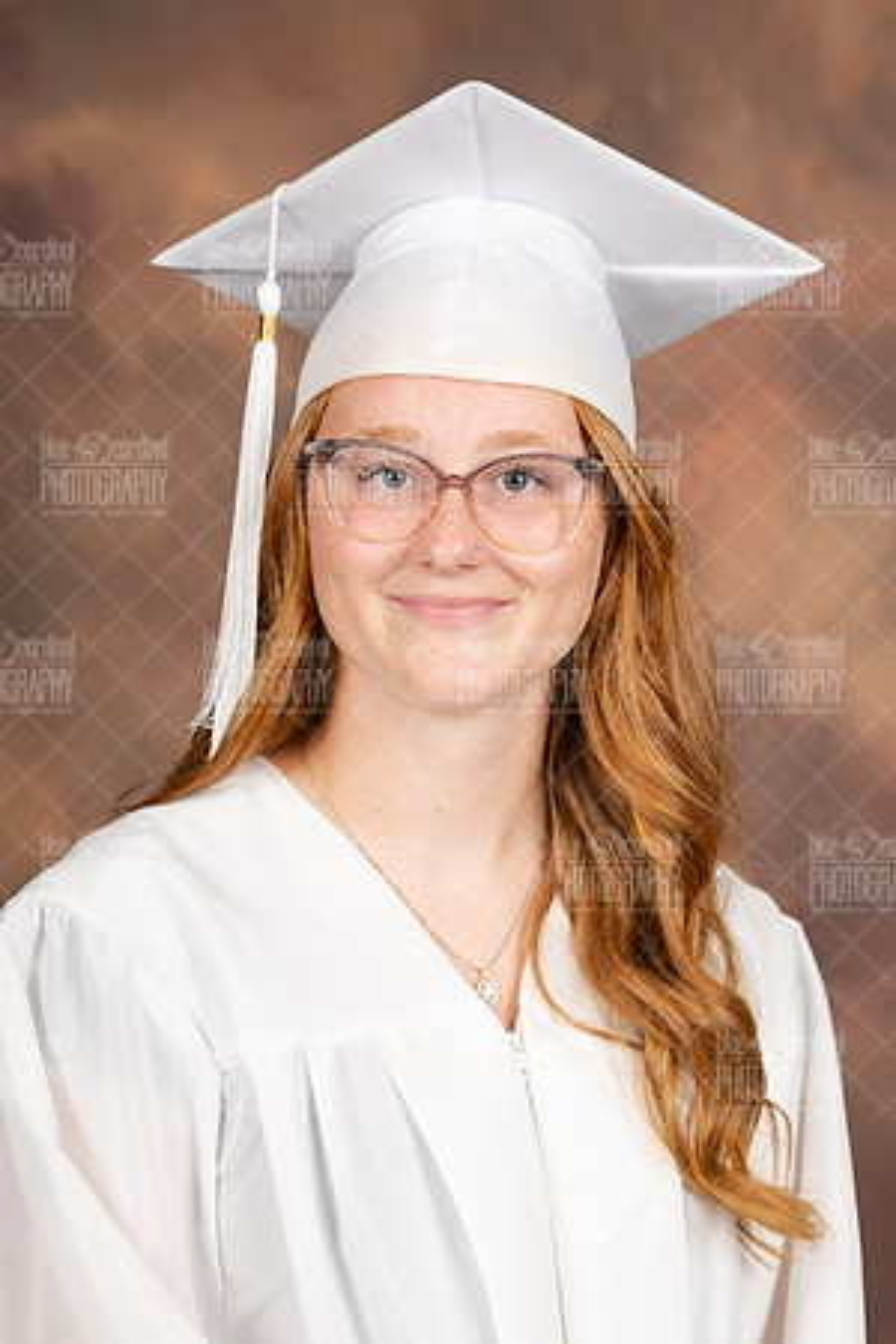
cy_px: 672
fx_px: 2613
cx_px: 448
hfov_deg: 19.5
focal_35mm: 70
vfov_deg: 28.8
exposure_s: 1/160
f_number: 3.2
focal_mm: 70
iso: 64
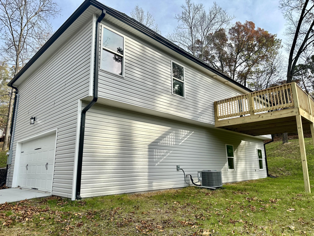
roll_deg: +0.6
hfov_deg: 71.6
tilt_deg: +12.6
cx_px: 157
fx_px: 218
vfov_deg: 56.8
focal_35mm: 24
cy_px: 118
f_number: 1.78
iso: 80
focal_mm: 6.86
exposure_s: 1/3356
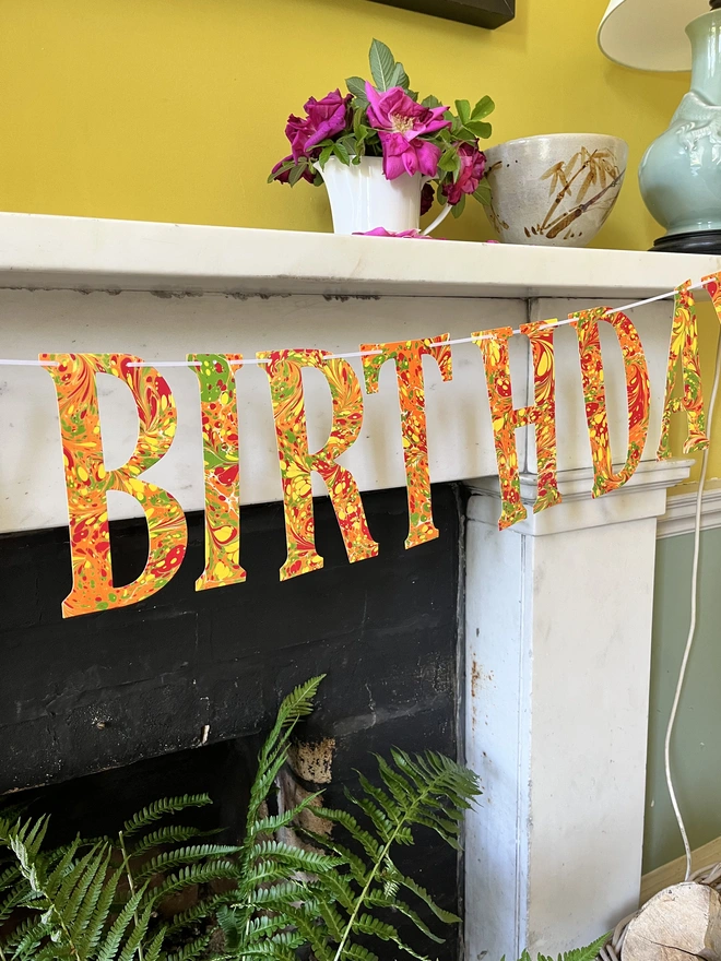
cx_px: 360
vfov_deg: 67.3
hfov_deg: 53.1
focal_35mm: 26
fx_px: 722
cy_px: 480
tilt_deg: -10.6
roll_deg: +2.5
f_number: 1.6
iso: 125
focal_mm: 5.1
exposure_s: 1/74
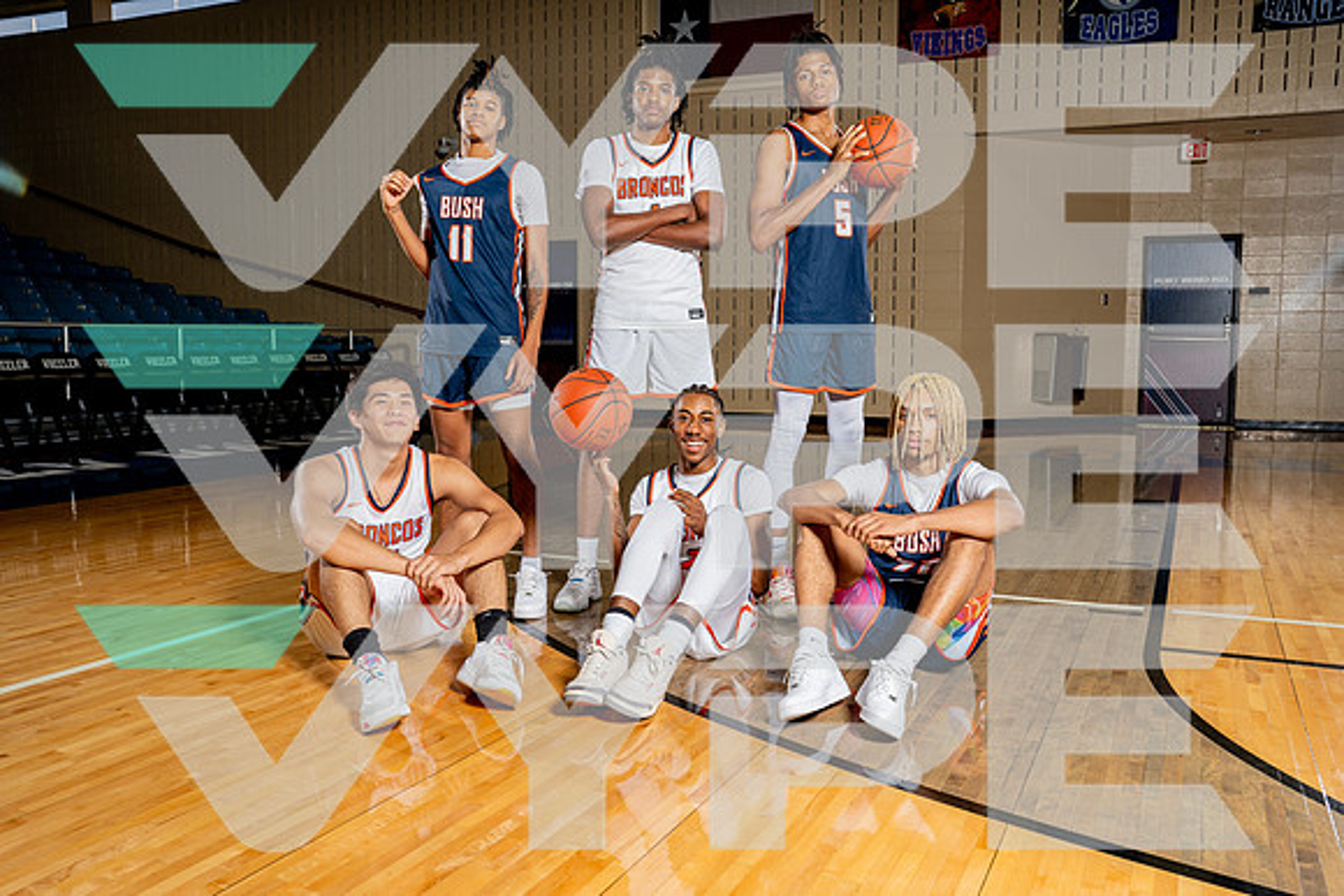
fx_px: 1158
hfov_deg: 60.3
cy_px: 448
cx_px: 672
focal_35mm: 31
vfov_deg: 42.3
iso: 400
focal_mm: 31
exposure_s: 1/250
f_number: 6.3
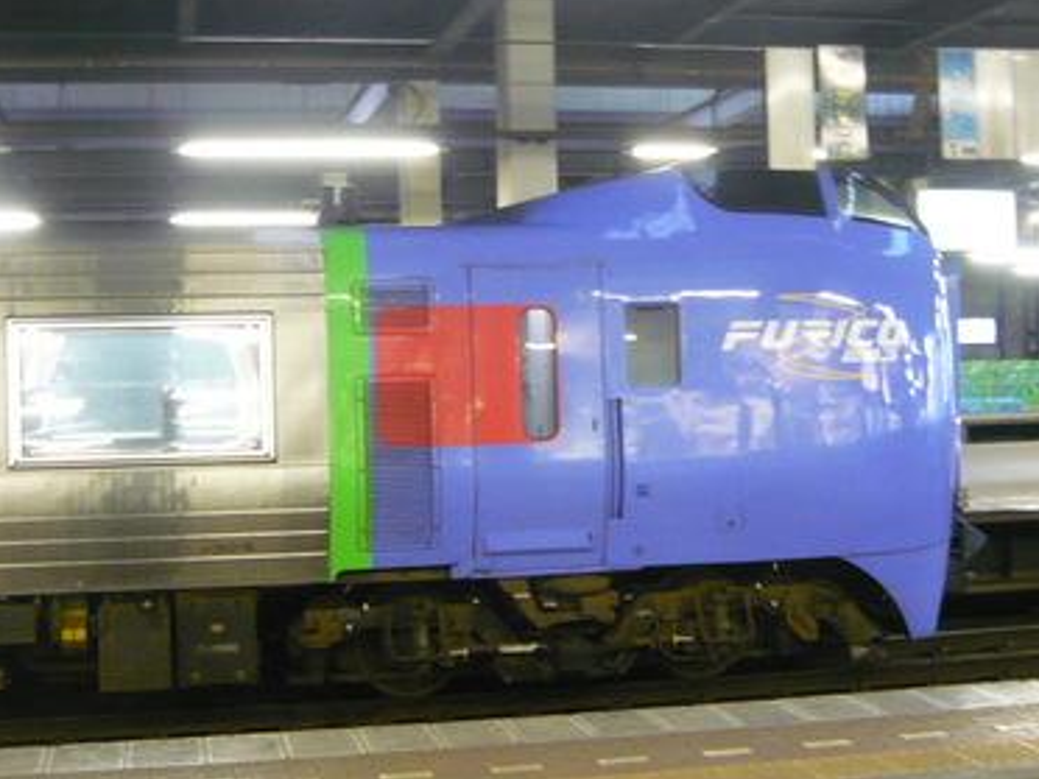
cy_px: 373
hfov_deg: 36.8
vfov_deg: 28.0
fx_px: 1561
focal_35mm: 52
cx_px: 486
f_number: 2.8
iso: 400
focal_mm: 5.5
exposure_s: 1/10
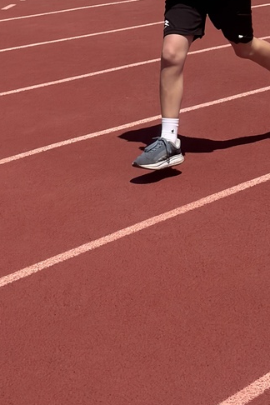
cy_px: 1
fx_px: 1282
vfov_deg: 17.5
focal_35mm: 114
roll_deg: +1.6
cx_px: 102
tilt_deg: -4.2
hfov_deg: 12.0
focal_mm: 5.96
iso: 40
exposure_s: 1/4975
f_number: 1.6
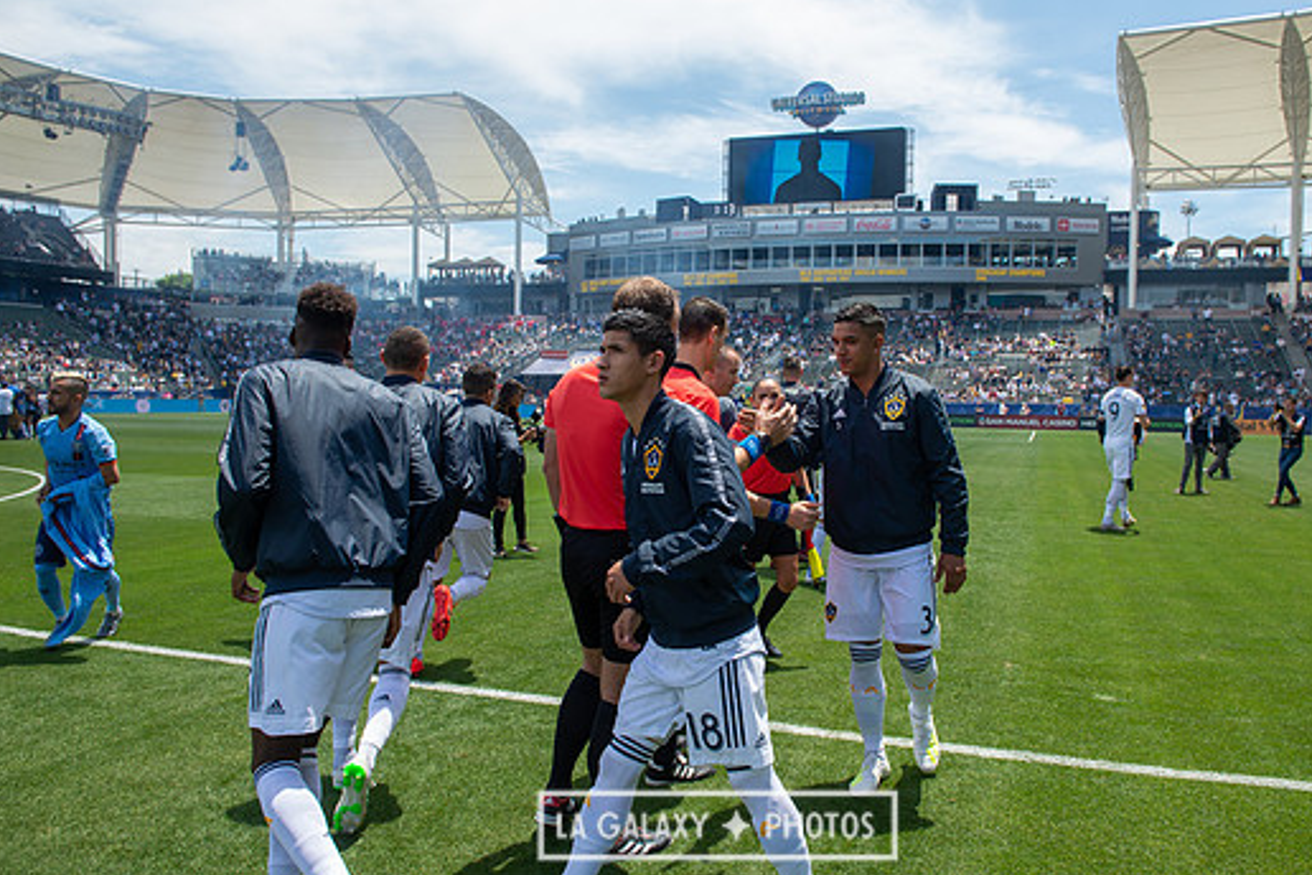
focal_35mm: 27
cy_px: 444
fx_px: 984
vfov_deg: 47.9
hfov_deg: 67.2
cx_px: 717
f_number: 5.6
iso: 200
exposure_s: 1/640
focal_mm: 24
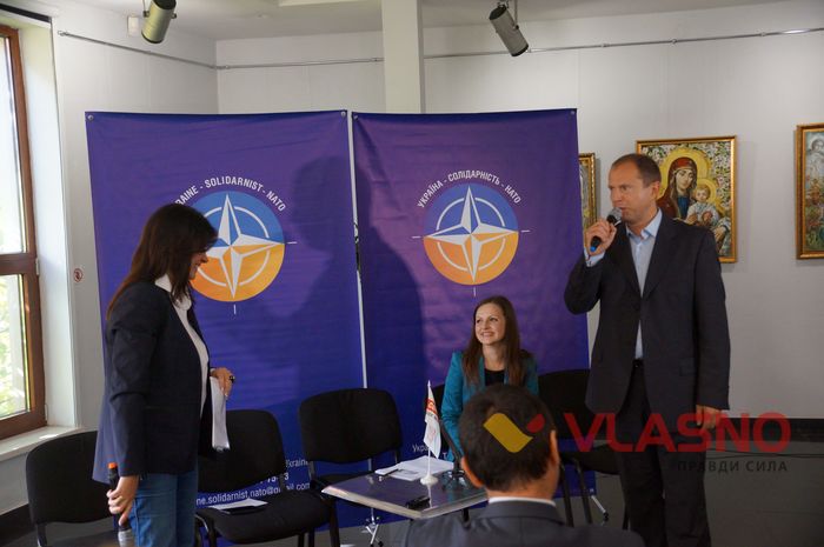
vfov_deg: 31.8
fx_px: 960
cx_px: 412
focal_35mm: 42
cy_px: 274
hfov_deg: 46.4
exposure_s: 1/160
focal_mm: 28
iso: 1600
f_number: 4
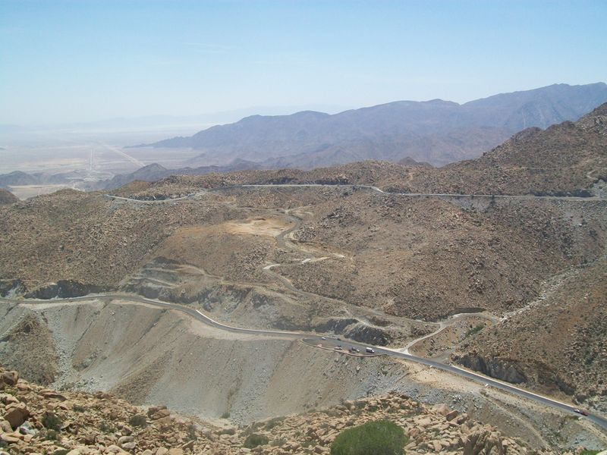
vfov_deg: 39.7
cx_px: 304
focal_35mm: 36
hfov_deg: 51.4
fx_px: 631
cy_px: 228
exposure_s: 1/500
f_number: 4.8
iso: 64
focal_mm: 6
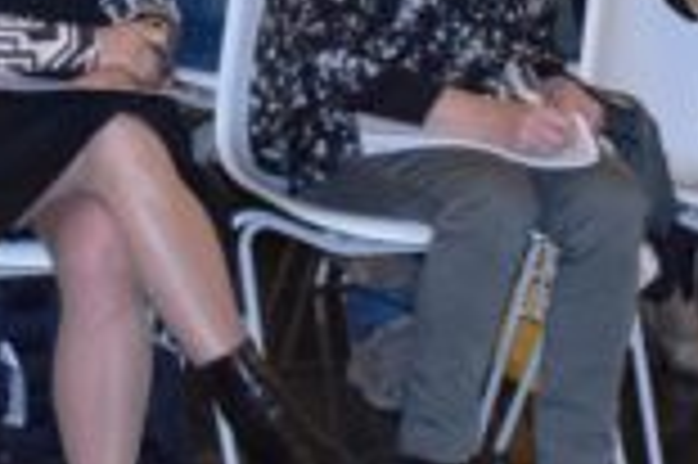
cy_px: -288
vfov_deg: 6.2
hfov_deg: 9.5
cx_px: 401
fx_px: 4184
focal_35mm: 216
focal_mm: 32
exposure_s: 1/60
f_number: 4.5
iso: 3200
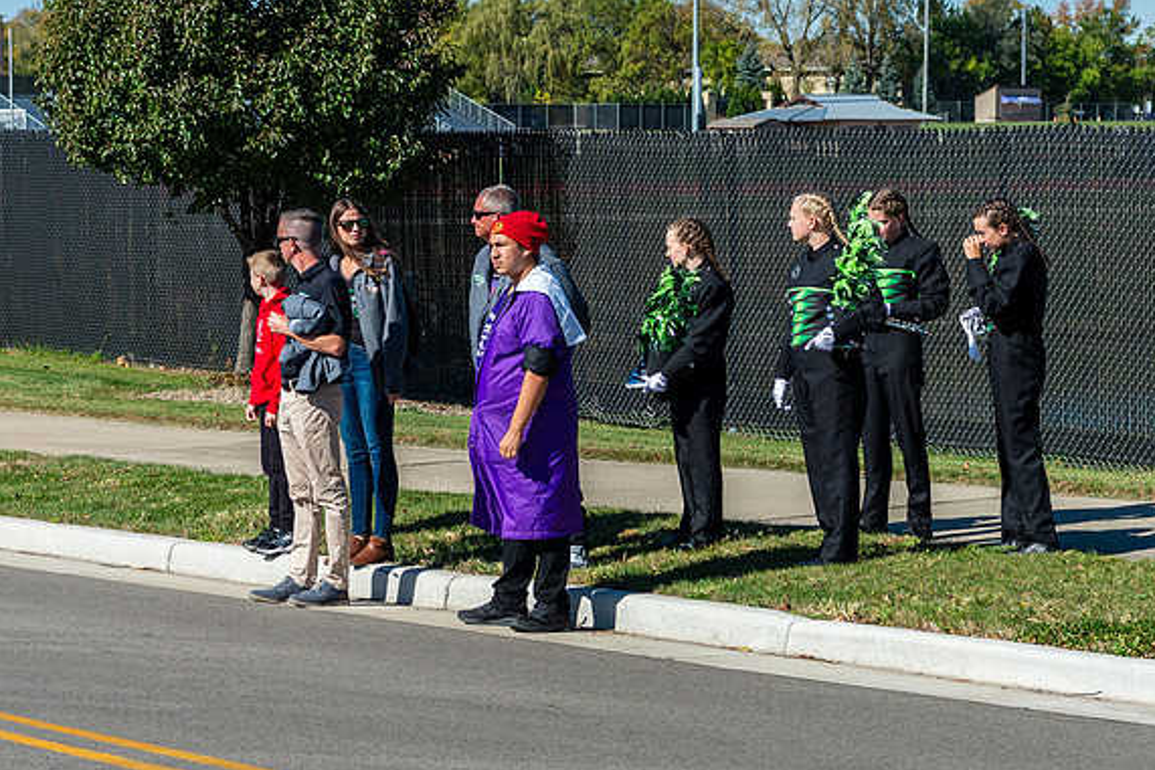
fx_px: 3562
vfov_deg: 12.3
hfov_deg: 18.4
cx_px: 471
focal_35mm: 111
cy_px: 336
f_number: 7.1
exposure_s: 1/1250
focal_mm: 70
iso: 320
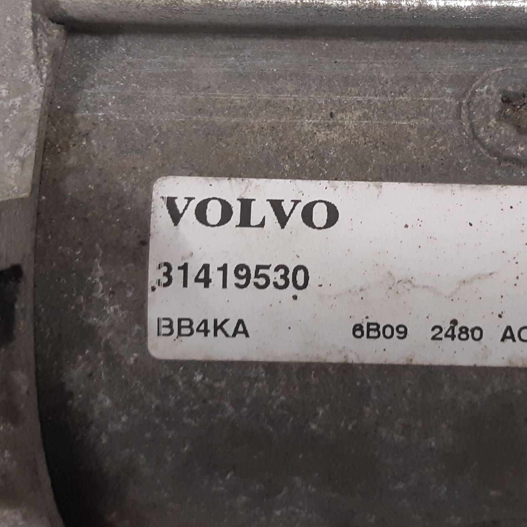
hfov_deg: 43.4
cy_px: 264
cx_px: 399
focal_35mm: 37
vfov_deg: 44.9
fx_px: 637
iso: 125
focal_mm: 3.93
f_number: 1.7
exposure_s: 1/50
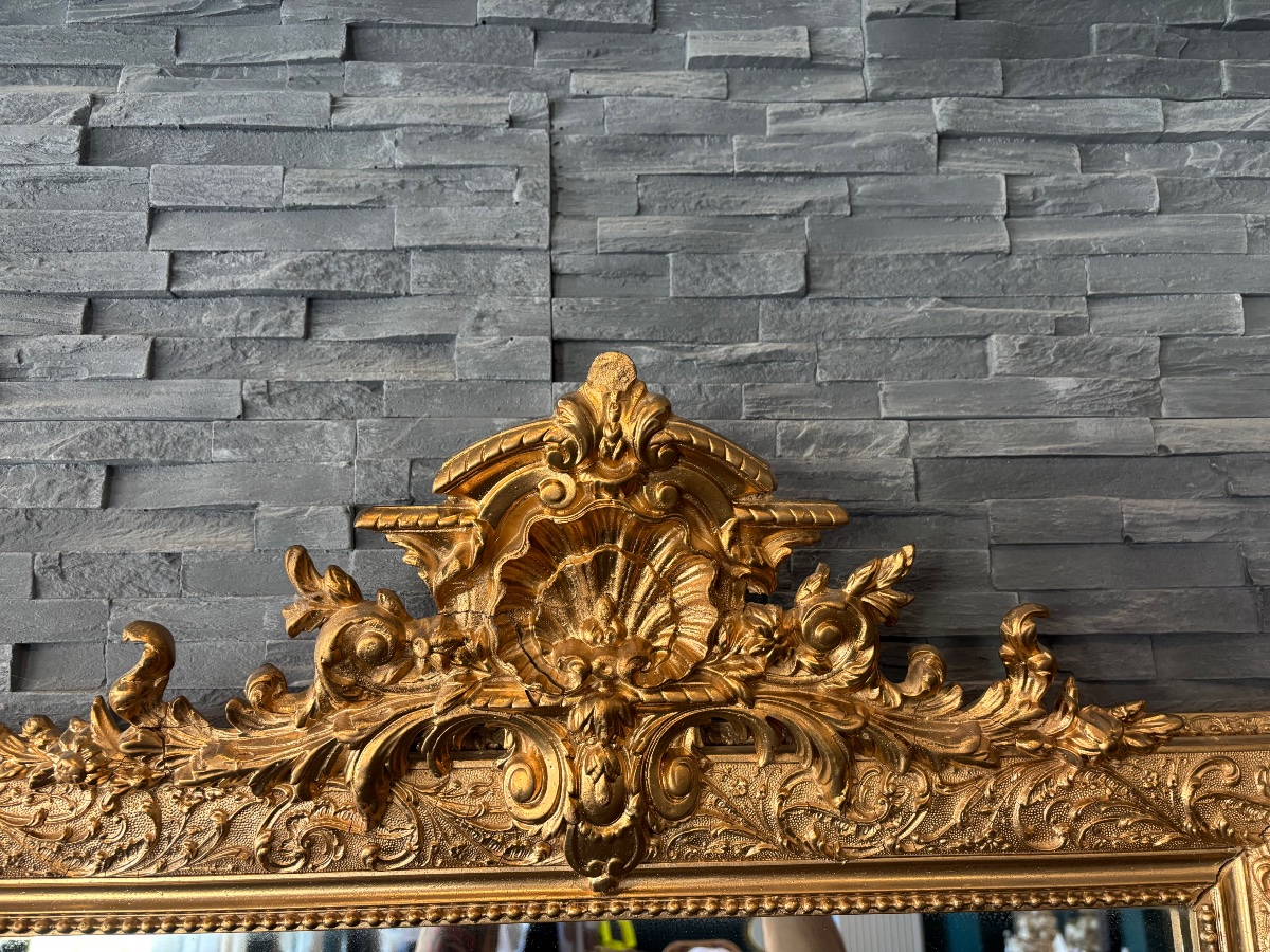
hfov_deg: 67.3
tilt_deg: +9.9
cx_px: 635
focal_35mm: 26
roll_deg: +0.4
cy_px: 476
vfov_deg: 53.1
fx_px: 954
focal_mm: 5.96
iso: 200
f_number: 1.6
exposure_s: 1/60
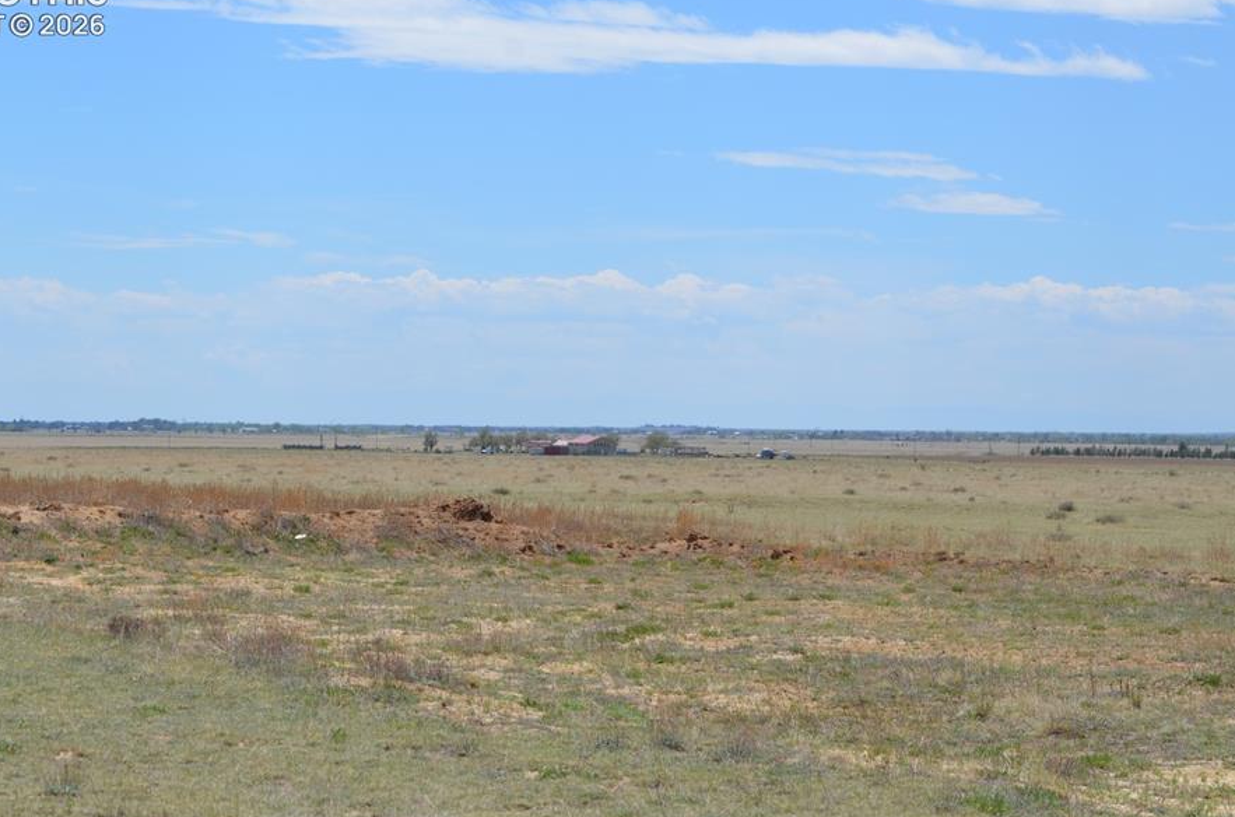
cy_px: 385
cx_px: 550
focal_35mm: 96
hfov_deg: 21.4
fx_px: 3271
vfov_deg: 14.2
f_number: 9
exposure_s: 1/320
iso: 100
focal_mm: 55
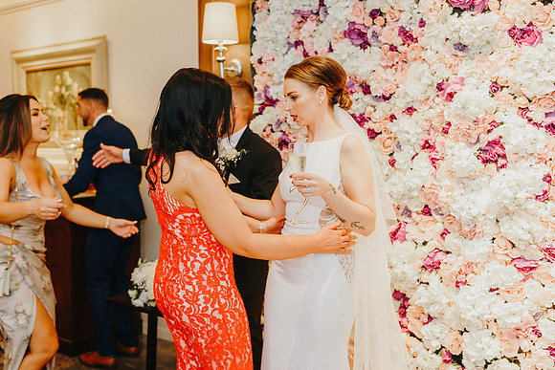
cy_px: 172
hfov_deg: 48.9
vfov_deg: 33.8
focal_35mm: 40
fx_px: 610
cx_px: 259
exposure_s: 1/200
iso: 640
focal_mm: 35
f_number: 2.2
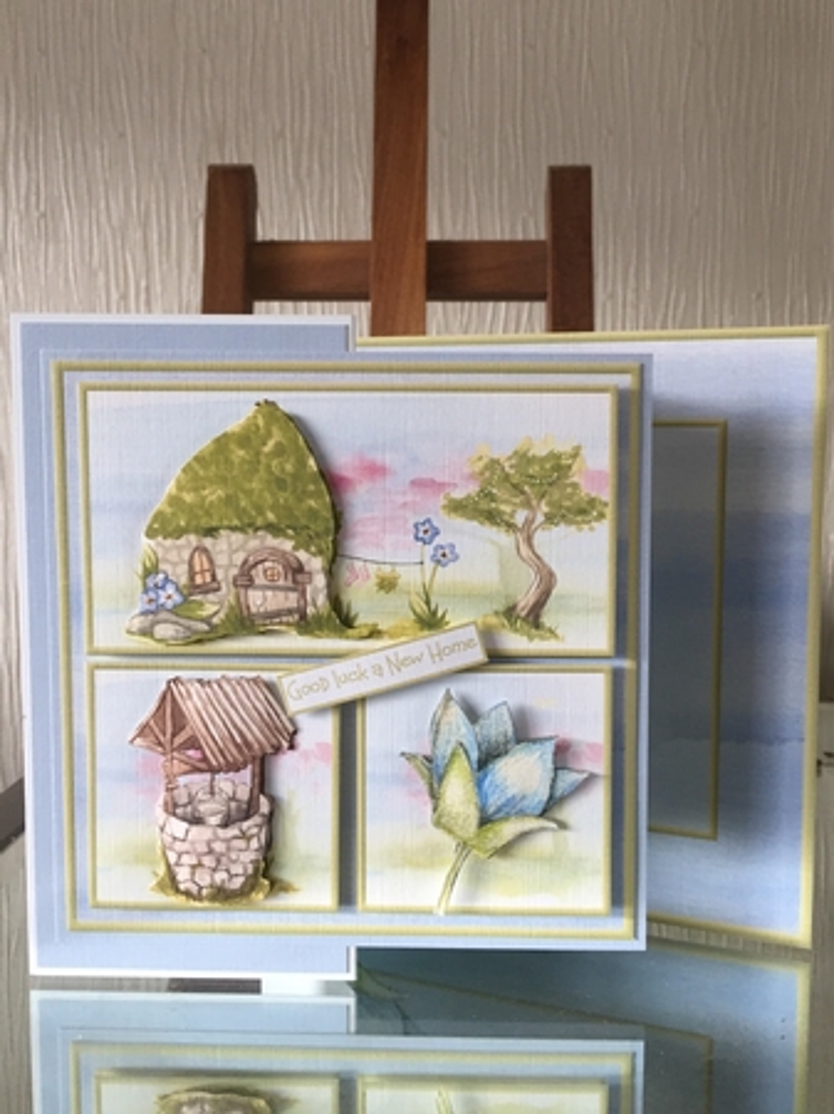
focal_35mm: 29
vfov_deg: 61.7
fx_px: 932
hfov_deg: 48.2
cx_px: 417
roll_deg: +0.1
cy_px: 557
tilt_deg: -3.7
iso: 64
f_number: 2.2
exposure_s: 1/33
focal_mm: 4.15
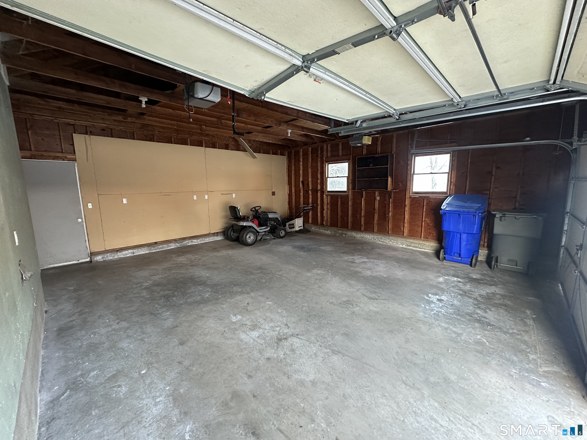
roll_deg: +0.8
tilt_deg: -8.1
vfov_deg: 85.7
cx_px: 294
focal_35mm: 14
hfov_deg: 102.1
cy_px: 220
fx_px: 237
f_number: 2.2
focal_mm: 2.22
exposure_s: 1/60
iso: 640
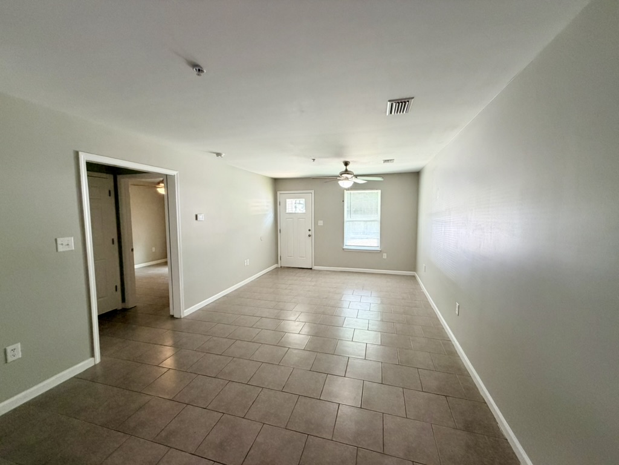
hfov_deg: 102.1
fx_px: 250
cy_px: 232
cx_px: 310
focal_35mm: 14
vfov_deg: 85.7
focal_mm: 2.22
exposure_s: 1/60
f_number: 2.2
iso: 250
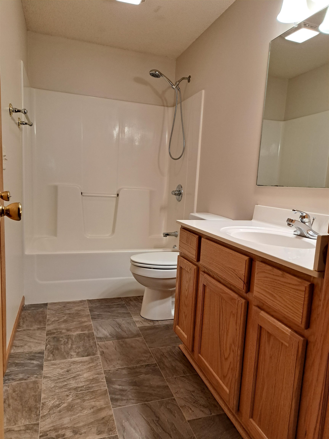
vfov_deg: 71.6
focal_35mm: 24
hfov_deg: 56.8
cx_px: 164
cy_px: 220
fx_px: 304
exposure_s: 1/60
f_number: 1.8
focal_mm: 5.23
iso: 200
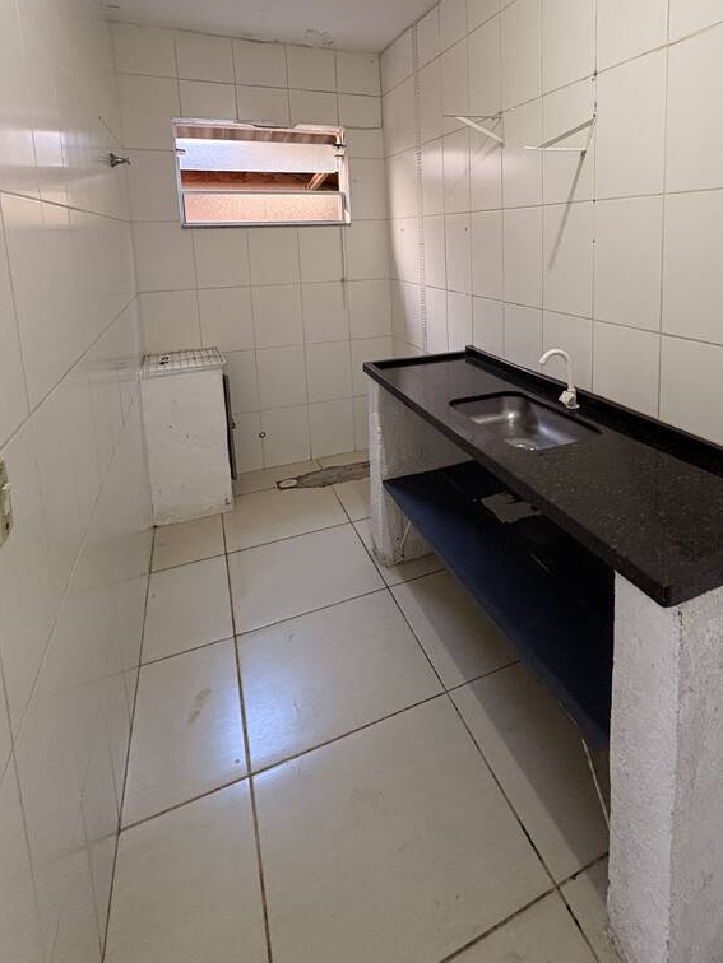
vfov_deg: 78.5
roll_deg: +1.1
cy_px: 306
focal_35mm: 20
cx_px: 462
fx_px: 557
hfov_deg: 64.8
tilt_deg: -7.0
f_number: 2.2
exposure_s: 1/60
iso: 400
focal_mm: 2.22
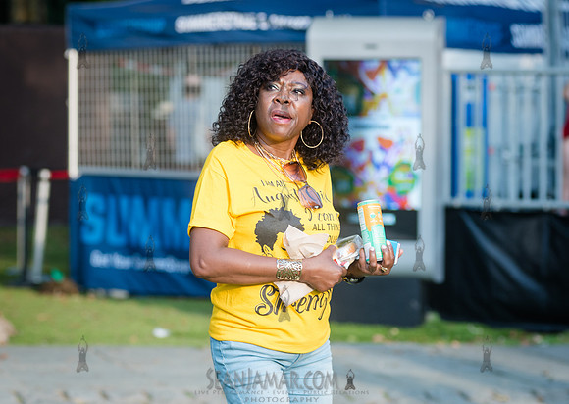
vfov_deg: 8.5
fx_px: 2727
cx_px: 265
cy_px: 214
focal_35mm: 169
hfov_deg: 11.9
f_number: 4
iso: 500
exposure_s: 1/320
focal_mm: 120
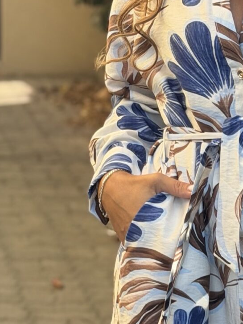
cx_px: 353
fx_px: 1582
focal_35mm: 169
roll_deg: +0.4
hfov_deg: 8.6
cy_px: 231
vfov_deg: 11.7
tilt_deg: -3.3
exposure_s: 1/469
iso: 64
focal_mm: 6.76
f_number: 1.78
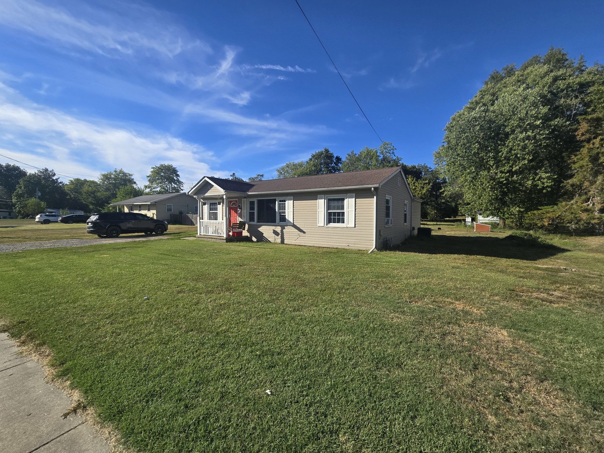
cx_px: 302
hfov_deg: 106.2
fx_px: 227
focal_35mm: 13
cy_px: 226
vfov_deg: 89.9
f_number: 2.2
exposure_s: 1/2283
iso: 50
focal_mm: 2.2
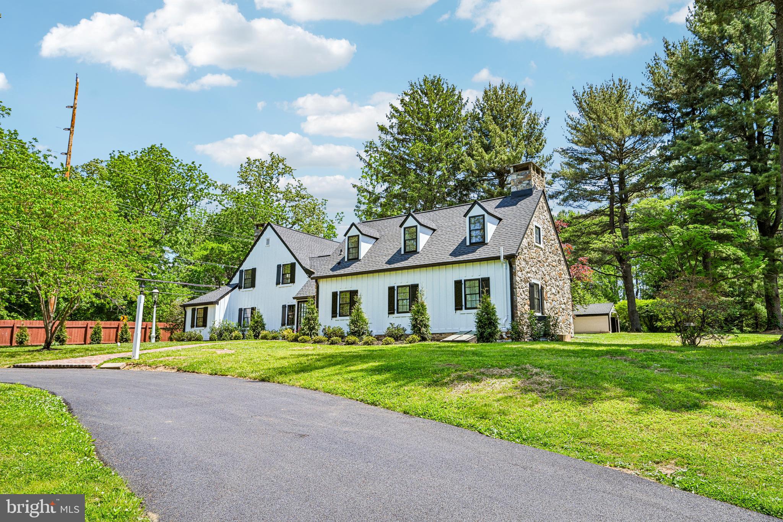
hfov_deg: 73.7
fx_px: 522
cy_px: 261
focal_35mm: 24
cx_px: 392
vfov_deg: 53.1
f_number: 8
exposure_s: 1/1600
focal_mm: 24
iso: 800
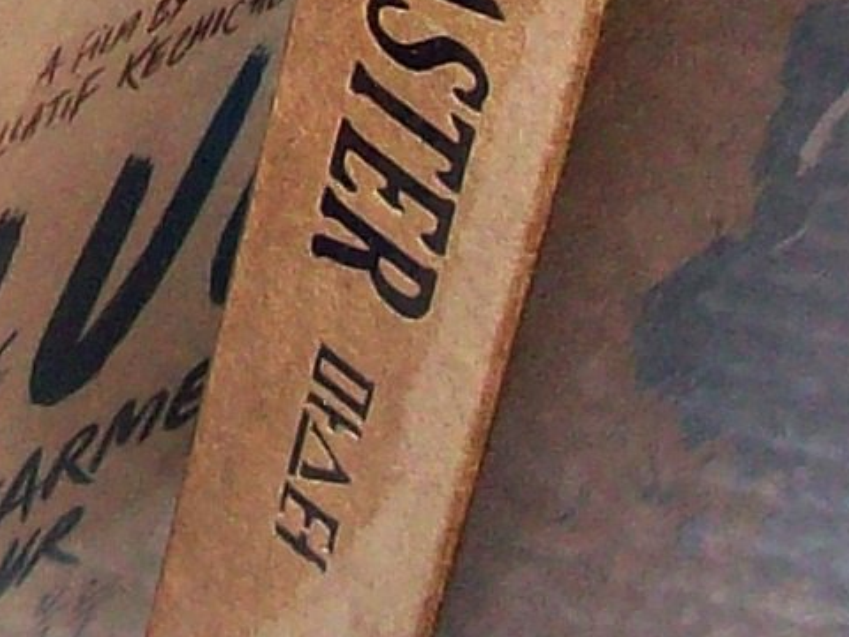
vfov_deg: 6.4
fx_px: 5617
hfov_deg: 8.5
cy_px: -419
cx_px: -426
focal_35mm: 229
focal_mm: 6
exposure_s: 1/64
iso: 80
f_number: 2.7
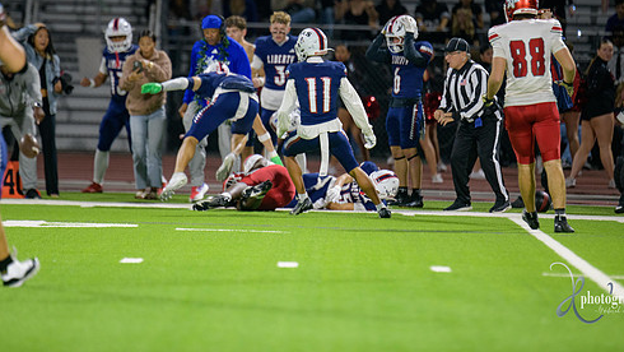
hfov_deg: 5.8
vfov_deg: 3.3
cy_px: 109
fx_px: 6157
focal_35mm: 372
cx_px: 317
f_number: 2.8
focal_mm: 300
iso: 2000
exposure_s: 1/250
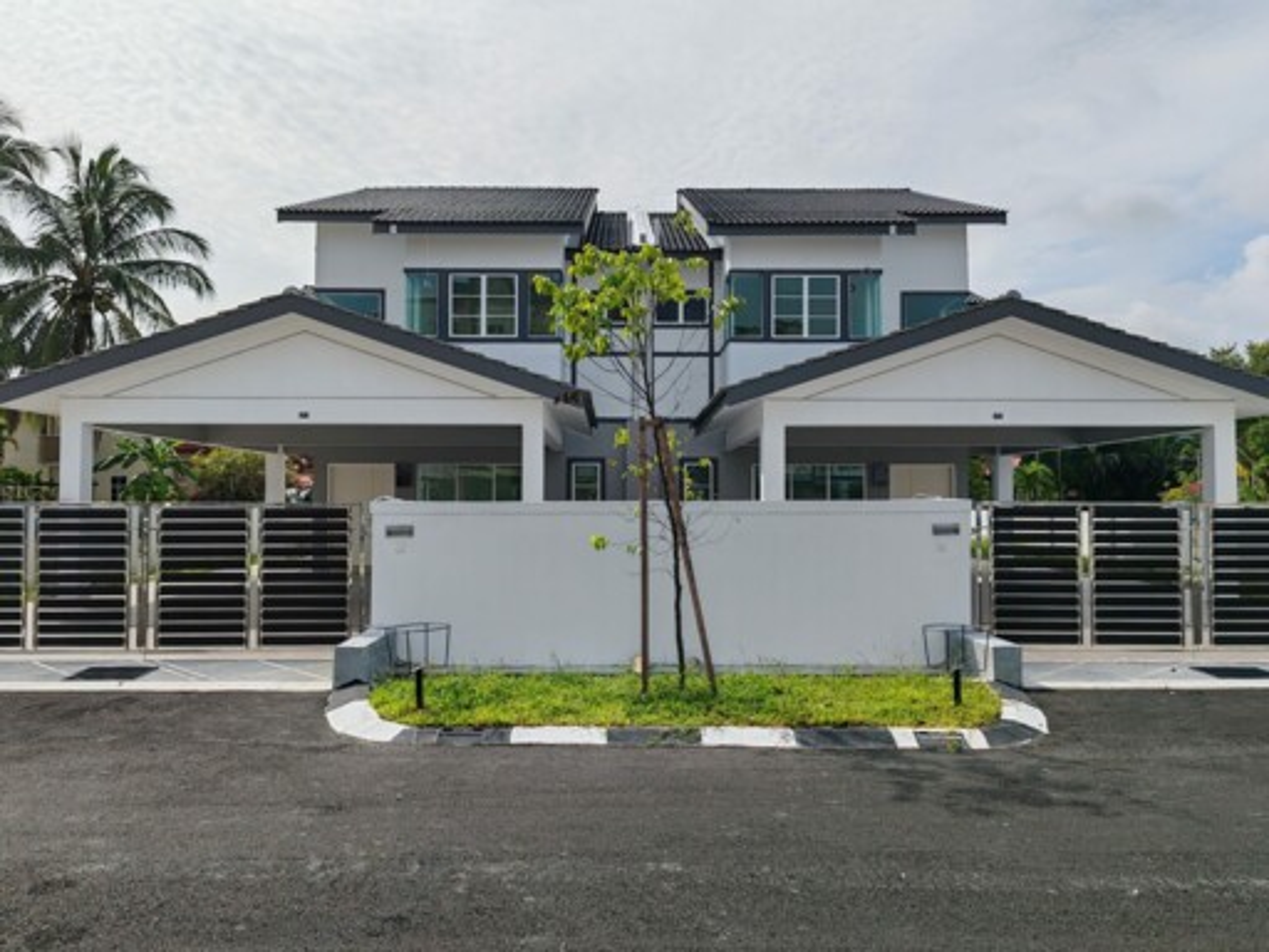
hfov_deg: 65.3
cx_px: 634
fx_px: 990
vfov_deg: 51.4
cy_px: 476
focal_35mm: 27
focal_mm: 6.12
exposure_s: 1/2000
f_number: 1.9
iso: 50
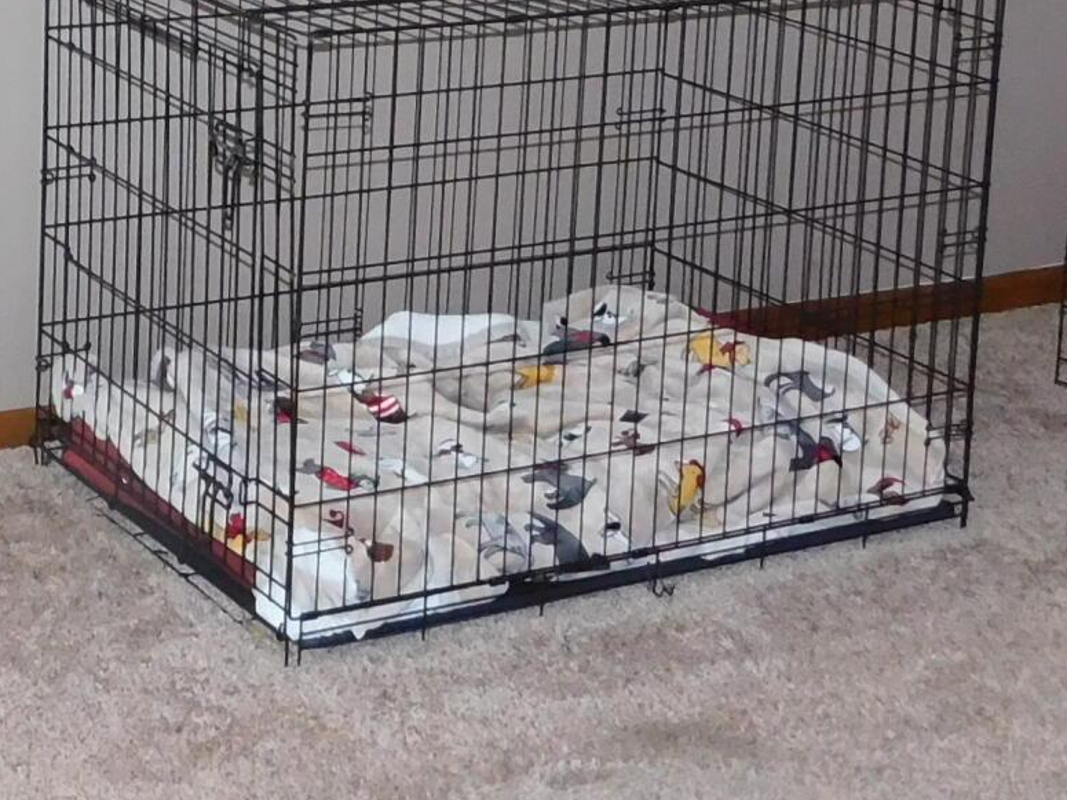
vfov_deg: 16.0
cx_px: 113
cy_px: -157
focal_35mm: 89
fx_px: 2743
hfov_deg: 21.5
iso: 320
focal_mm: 4
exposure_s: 1/30
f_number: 3
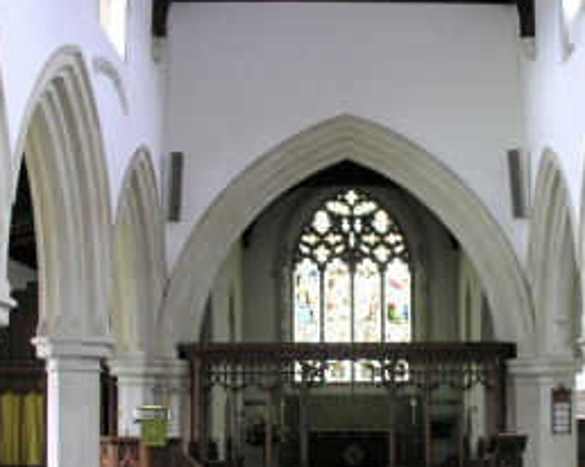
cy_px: 343
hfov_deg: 30.8
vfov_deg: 24.7
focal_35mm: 61
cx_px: 367
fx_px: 1055
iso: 50
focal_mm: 8.9
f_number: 2.8
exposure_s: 1/3.5
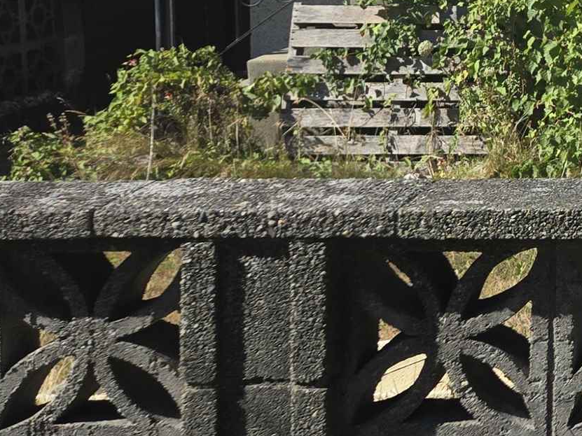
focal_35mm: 85
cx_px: 903
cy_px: -75
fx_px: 1429
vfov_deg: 16.7
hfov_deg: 19.6
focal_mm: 5.4
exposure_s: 1/1300
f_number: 1.8
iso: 25
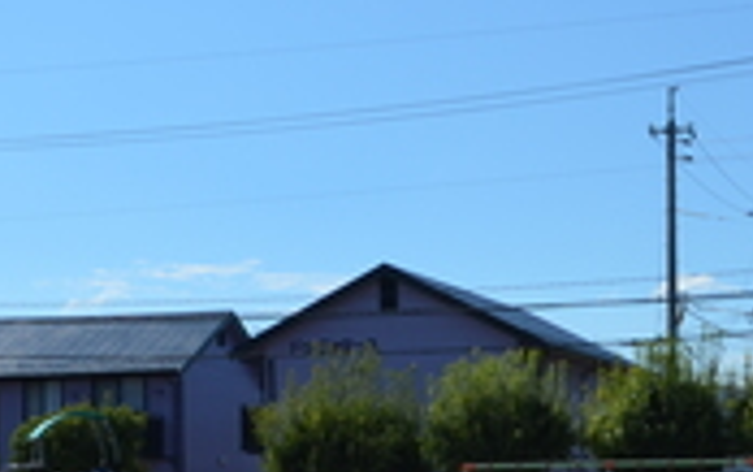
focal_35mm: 114
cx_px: 444
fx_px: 2341
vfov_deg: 11.5
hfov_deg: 18.3
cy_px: 385
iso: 100
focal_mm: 20
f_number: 9
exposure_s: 1/320
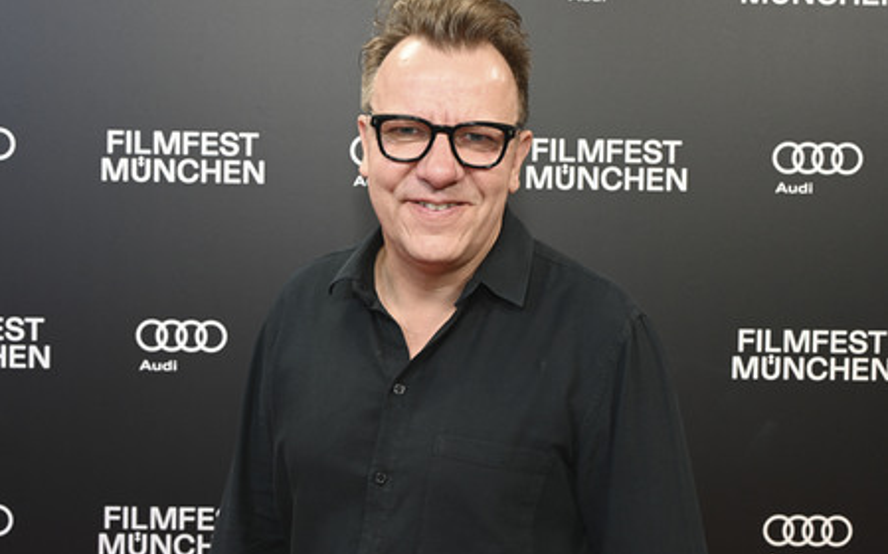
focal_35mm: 43
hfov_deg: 46.2
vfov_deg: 29.8
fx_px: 1040
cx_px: 444
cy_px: 263
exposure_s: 1/125
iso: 1000
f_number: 8
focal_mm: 42
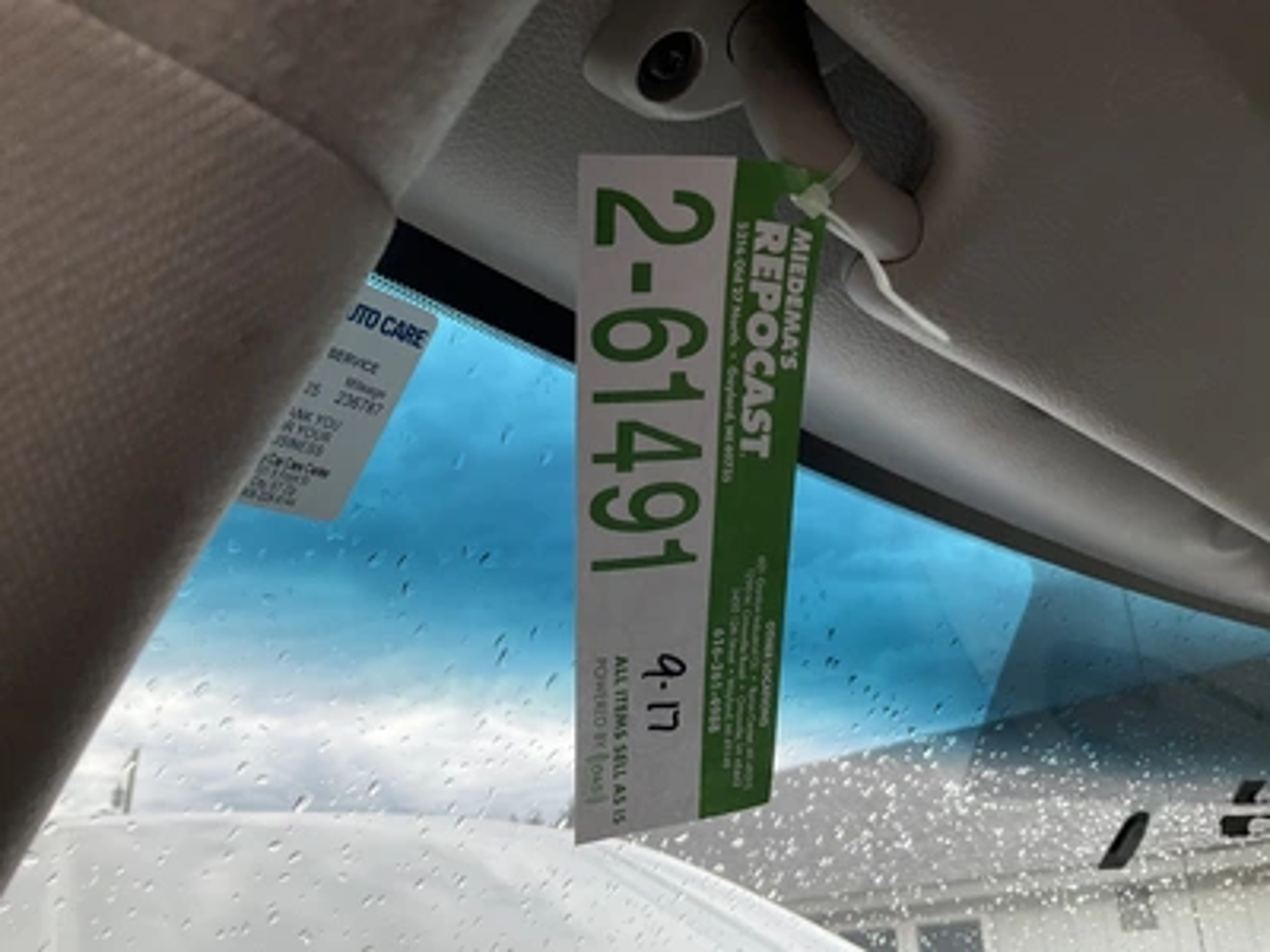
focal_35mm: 29
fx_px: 1064
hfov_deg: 61.7
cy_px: 476
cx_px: 635
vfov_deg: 48.2
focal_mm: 3
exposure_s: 1/425
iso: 25
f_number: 1.8
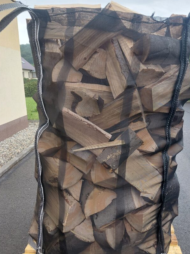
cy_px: 143
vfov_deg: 56.6
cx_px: 112
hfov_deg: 44.0
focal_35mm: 32
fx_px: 234
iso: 50
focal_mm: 4.69
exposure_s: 1/185
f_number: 1.8
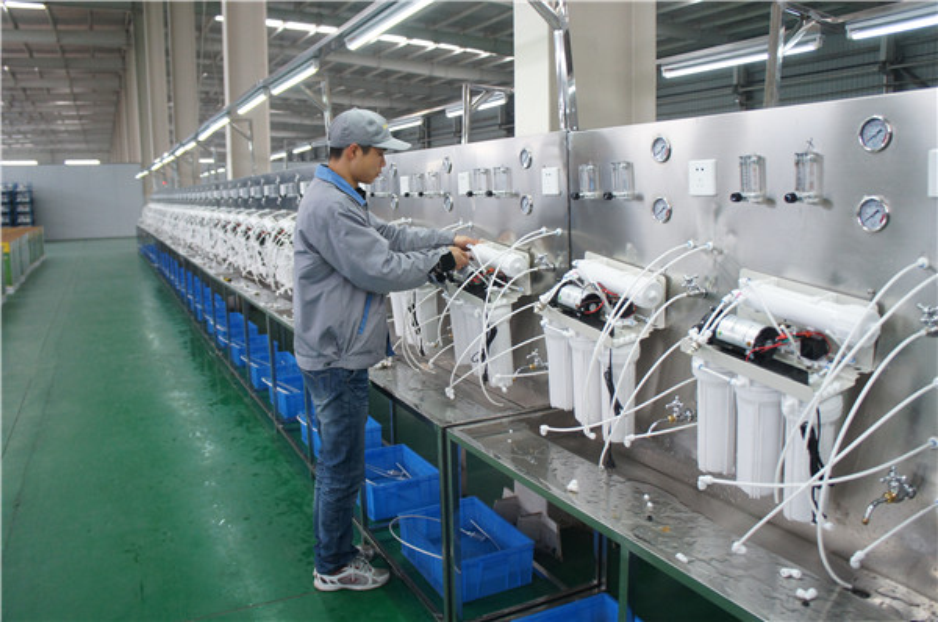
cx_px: 469
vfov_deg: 47.8
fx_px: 702
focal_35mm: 27
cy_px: 311
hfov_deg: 67.5
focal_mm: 18
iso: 1000
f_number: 4
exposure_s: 1/160
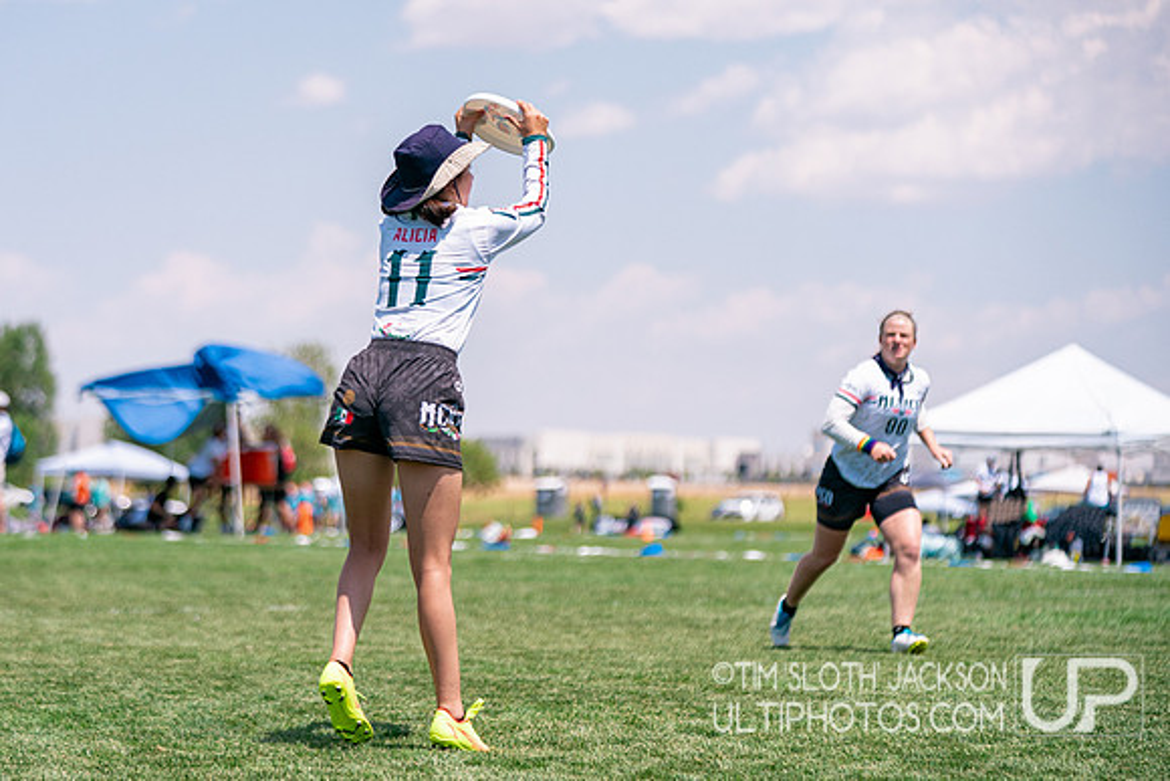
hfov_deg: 15.7
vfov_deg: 10.5
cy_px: 395
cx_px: 490
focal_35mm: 130
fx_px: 4235
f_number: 2.8
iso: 500
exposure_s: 1/10000
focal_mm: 102
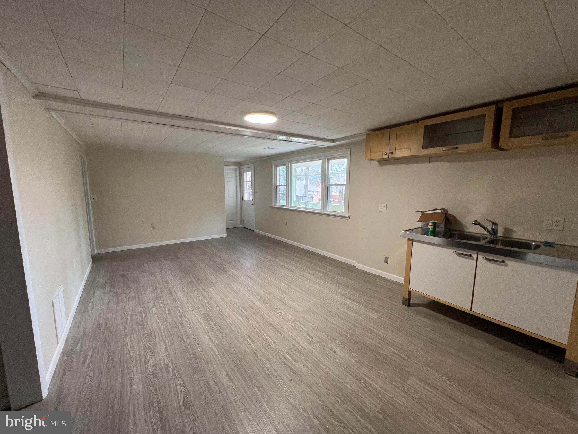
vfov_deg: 89.9
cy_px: 217
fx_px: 217
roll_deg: +0.1
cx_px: 289
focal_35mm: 13
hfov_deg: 106.2
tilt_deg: -7.0
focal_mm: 1.57
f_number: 1.8
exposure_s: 1/60
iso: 200
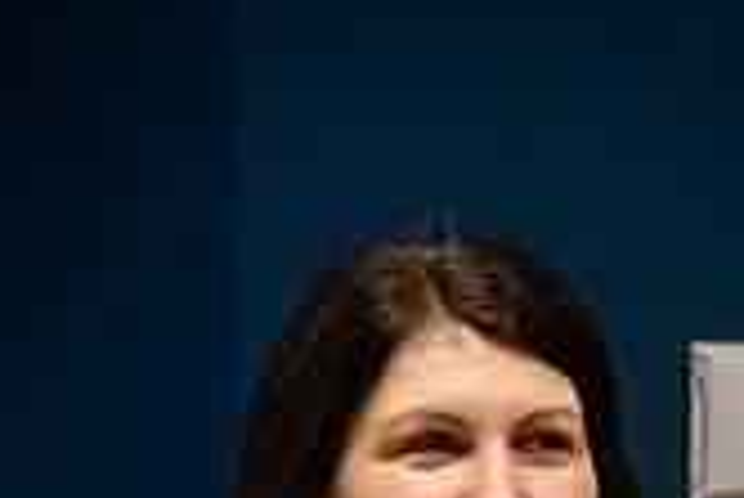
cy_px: 741
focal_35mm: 300
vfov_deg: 4.6
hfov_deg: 6.9
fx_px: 6205
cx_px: 411
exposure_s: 1/250
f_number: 4.5
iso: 3200
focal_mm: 80
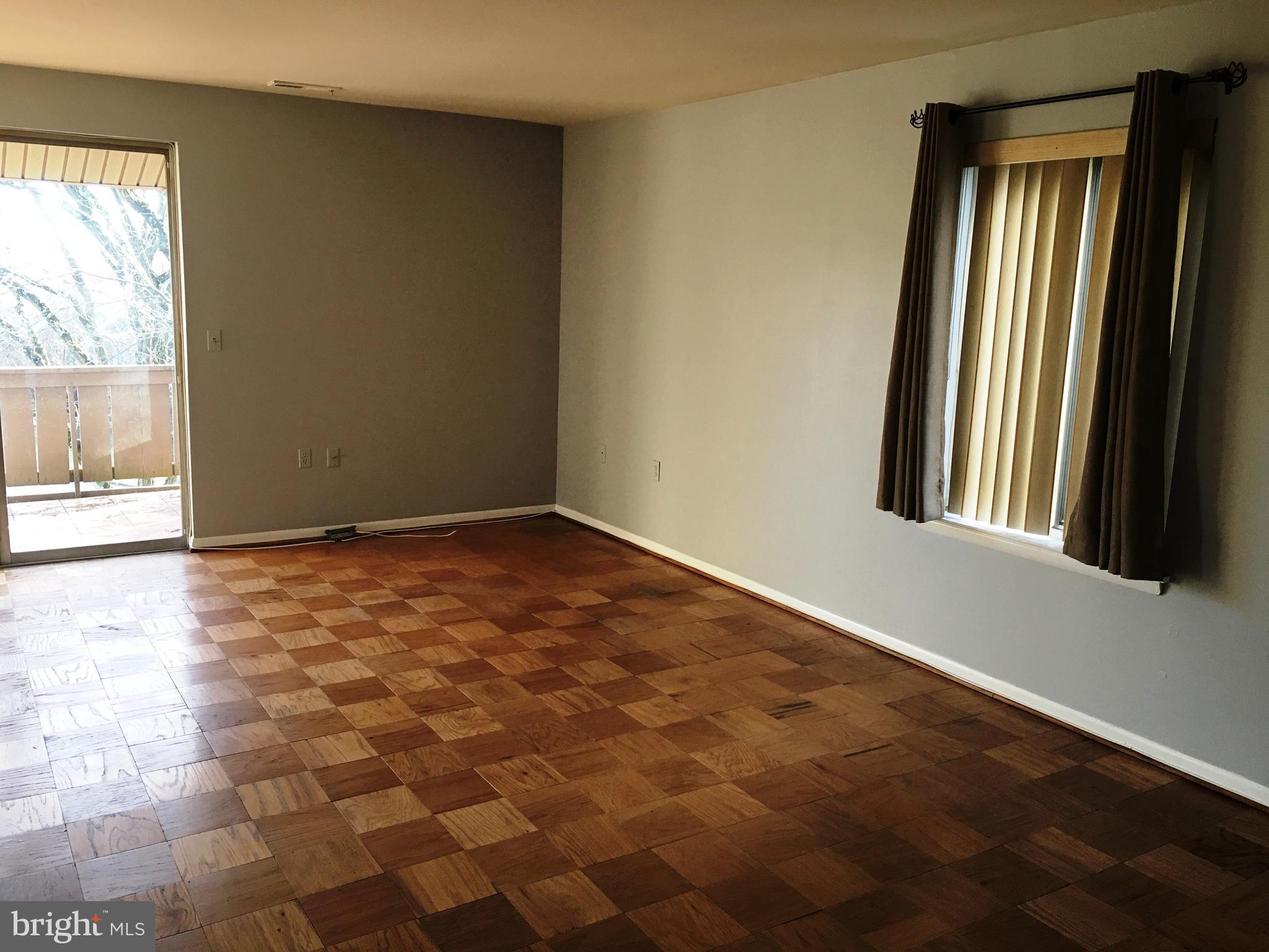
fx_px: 1063
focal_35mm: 29
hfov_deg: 61.7
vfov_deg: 48.2
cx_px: 634
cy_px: 476
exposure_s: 1/30
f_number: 2.2
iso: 40
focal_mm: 4.15
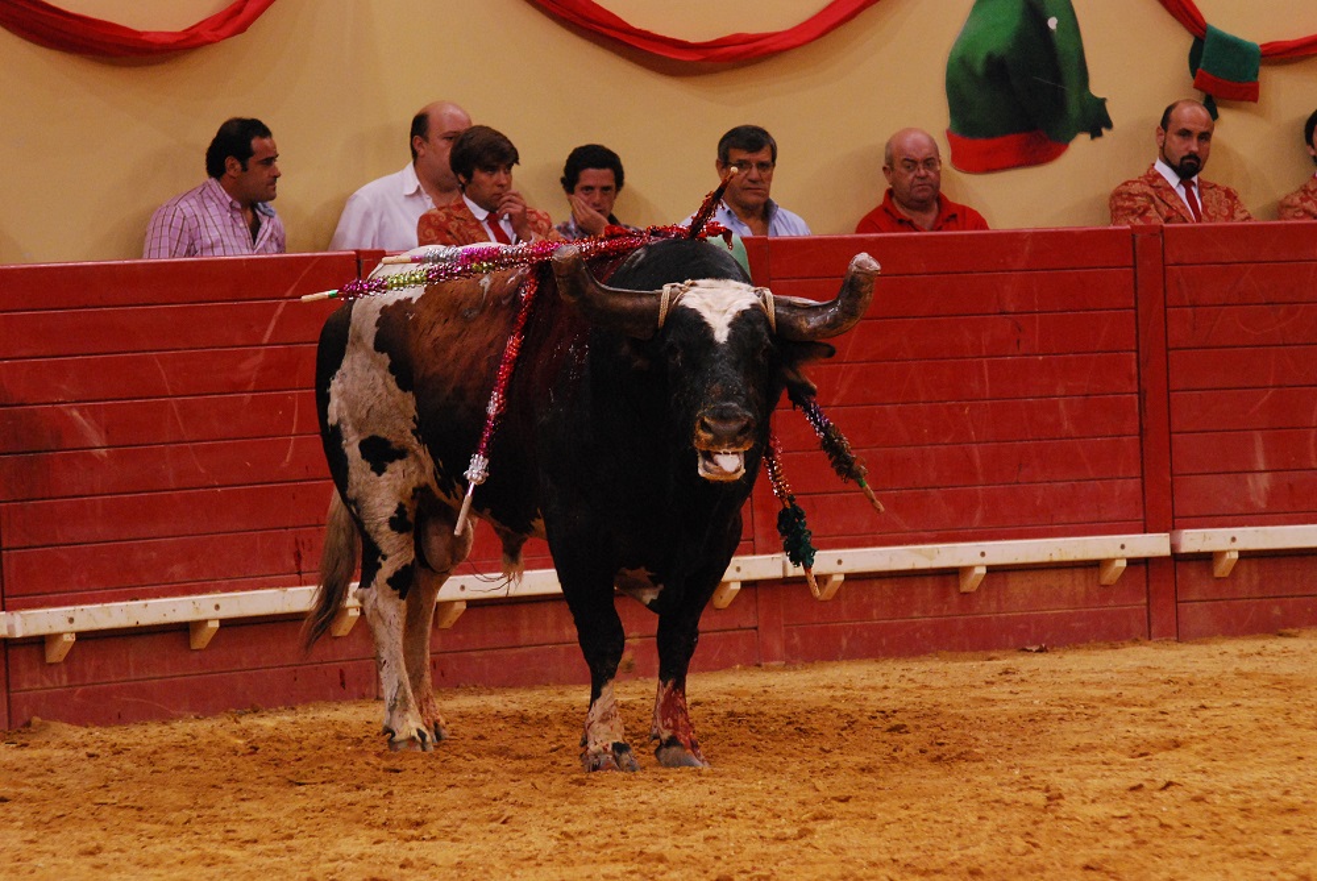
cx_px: 658
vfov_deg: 5.7
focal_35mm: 240
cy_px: 440
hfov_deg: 8.6
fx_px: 8789
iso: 1600
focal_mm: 160
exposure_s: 1/250
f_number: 5
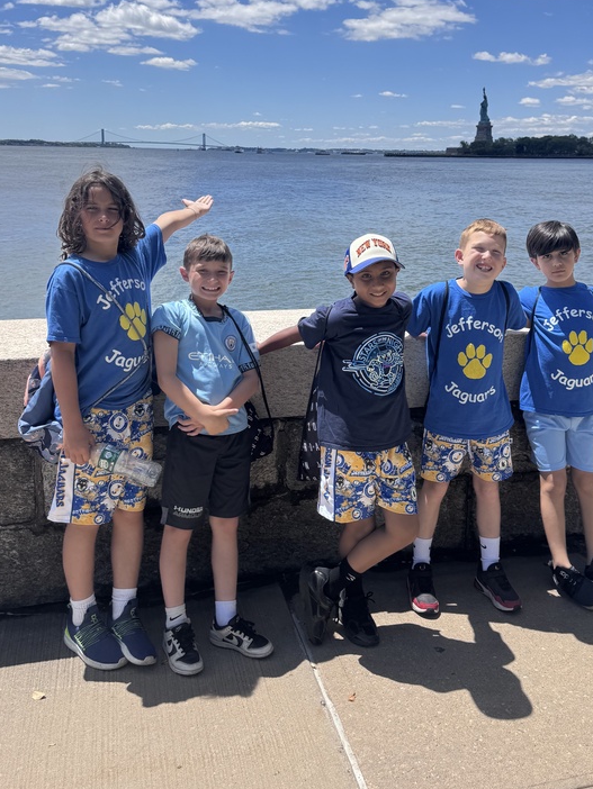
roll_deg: -0.7
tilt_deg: -9.8
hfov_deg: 40.6
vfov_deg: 51.9
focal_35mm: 35
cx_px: 349
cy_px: 282
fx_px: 799
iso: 80
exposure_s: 1/5814
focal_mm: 6.76
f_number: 1.78
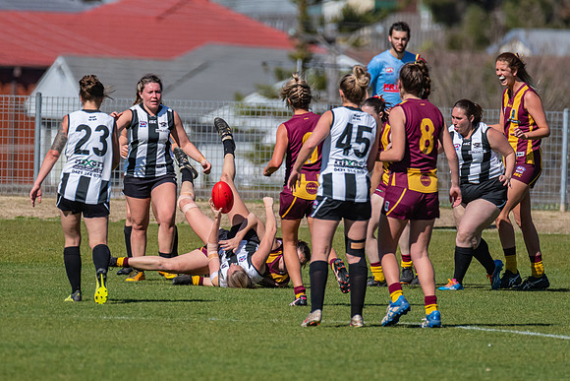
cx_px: 259
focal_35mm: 1004
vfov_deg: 1.4
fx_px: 15904
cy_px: 212
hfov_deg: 2.1
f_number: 8
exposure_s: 1/5000
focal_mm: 600
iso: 800
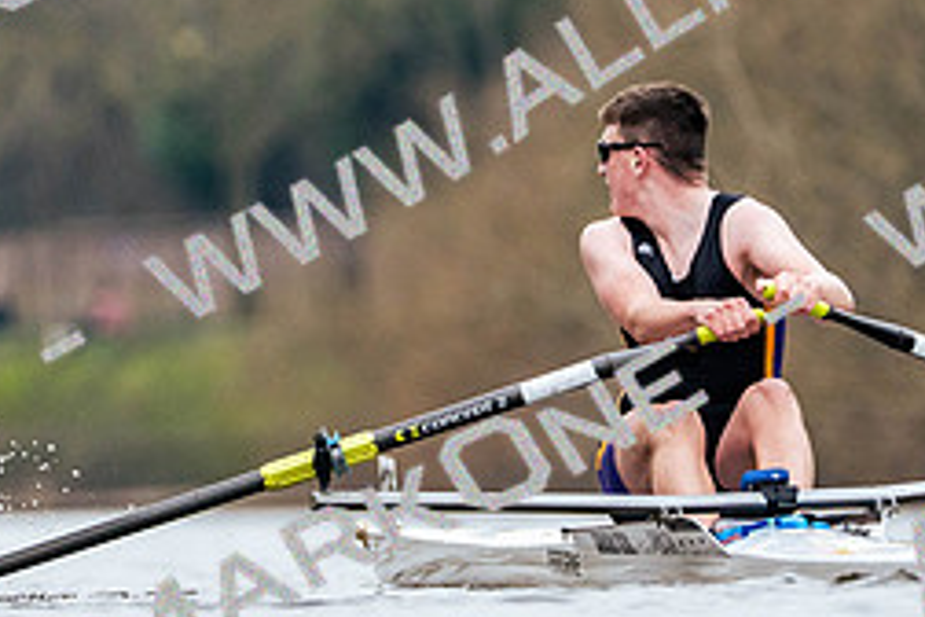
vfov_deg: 1.3
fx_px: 28262
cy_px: 329
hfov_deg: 1.9
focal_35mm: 1100
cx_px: 598
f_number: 6.3
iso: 3200
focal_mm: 478
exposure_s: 1/1600
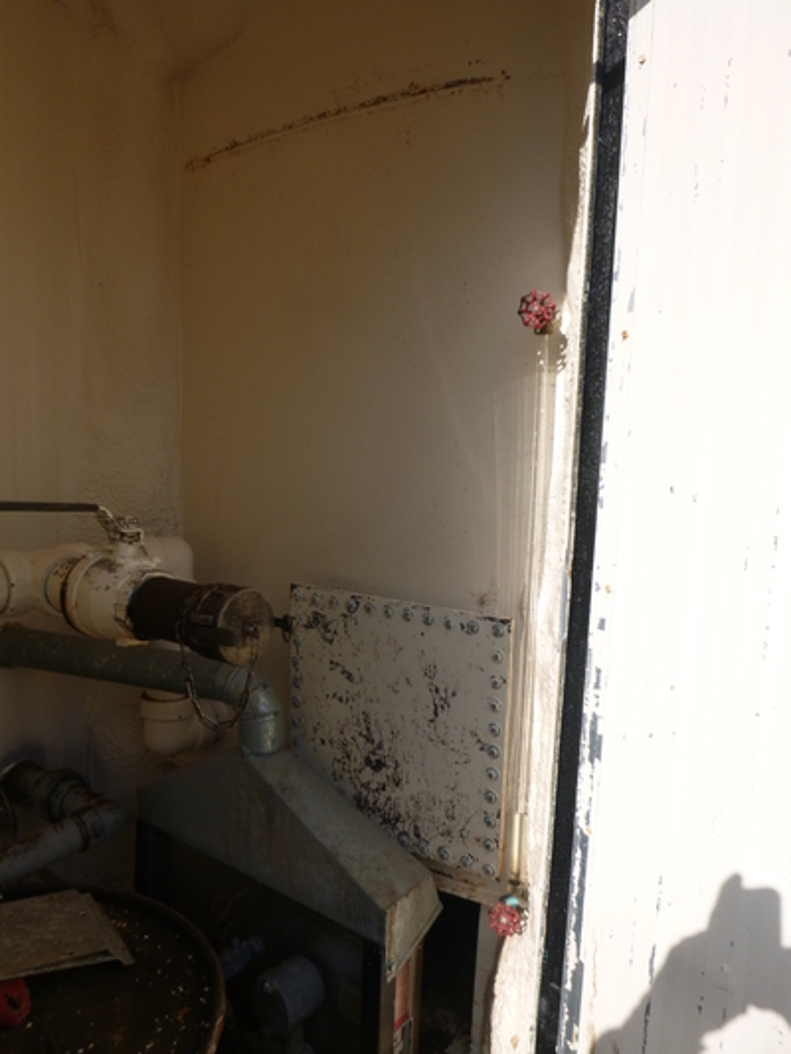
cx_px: 396
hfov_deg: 54.9
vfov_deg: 69.4
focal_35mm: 25
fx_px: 761
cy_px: 527
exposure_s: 1/640
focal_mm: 4.5
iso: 100
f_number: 3.9
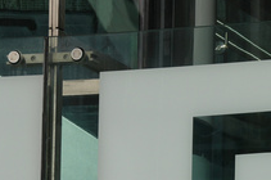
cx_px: 261
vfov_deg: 1.8
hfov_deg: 2.8
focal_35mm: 749
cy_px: 104
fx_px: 5630
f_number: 5.6
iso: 80
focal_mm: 154
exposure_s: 1/1600
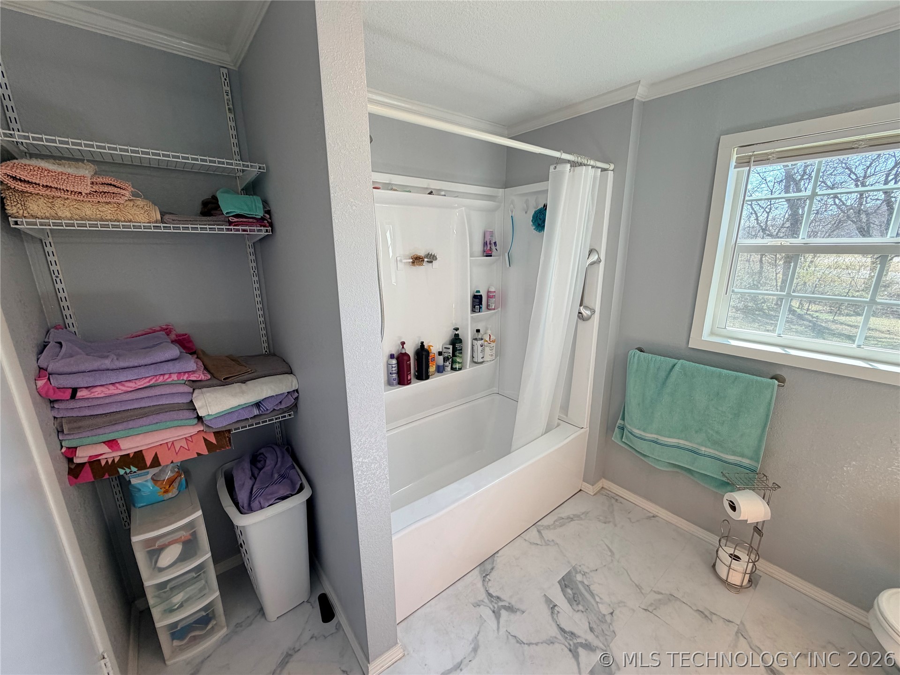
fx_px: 364
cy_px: 338
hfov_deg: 102.1
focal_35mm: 14
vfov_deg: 85.7
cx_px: 450
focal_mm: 2.22
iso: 80
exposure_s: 1/120
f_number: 2.2
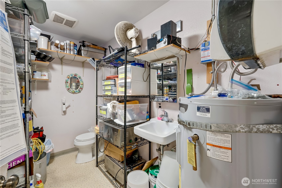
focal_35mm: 16
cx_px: 141
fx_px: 129
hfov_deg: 95.0
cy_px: 94
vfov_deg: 72.0
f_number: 14
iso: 400
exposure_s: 1/15
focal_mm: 16.5
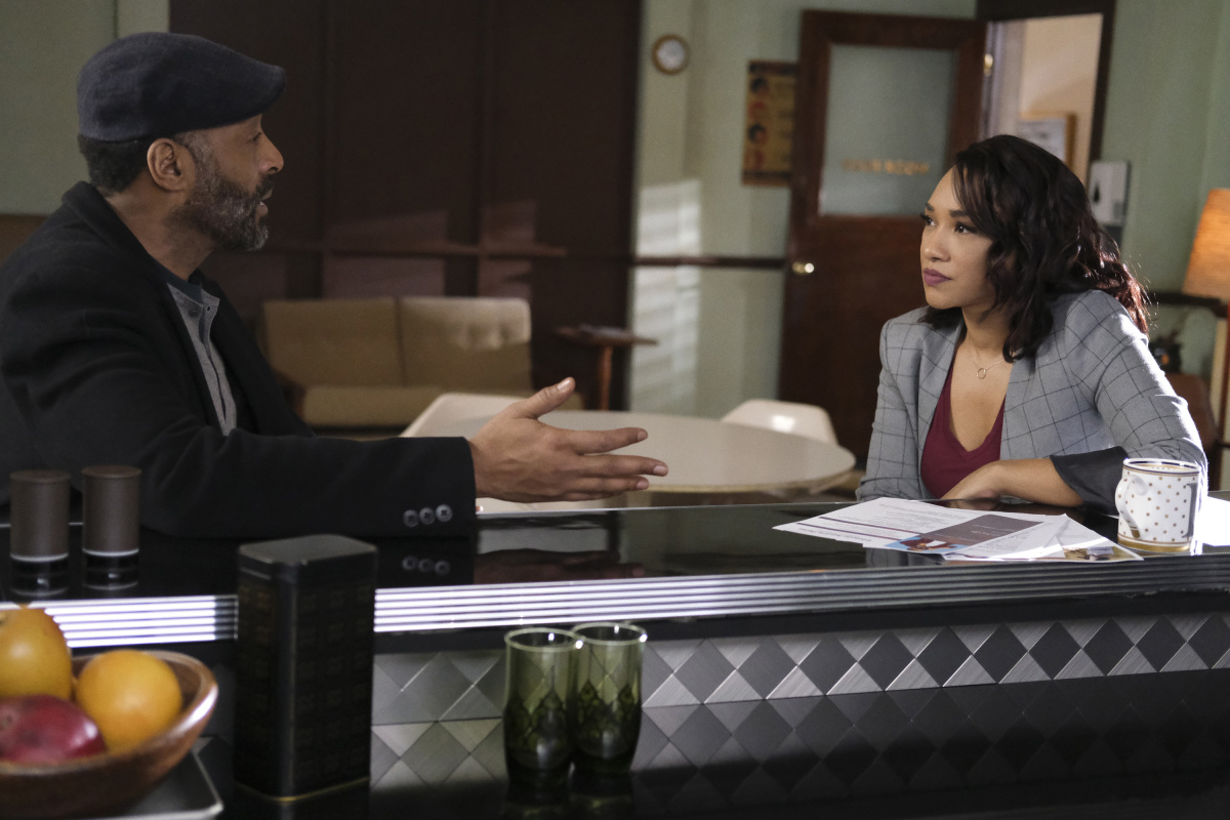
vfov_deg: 25.5
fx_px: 1811
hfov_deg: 37.5
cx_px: 615
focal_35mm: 53
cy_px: 410
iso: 8000
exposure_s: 1/200
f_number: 2.5
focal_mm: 35
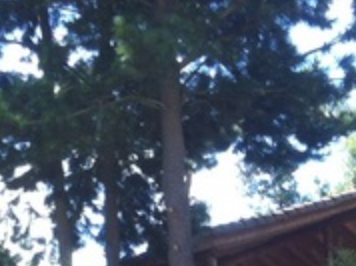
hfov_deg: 12.6
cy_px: 520
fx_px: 1612
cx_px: 186
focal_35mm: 157
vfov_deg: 8.9
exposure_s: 1/229
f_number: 2.8
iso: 80
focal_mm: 3.85
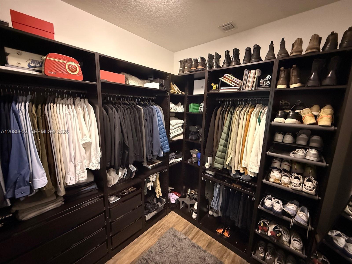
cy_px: 132
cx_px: 176
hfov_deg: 102.1
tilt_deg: -10.1
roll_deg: -1.8
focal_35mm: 14
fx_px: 142
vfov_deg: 85.7
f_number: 2.2
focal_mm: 2.22
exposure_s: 1/40
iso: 1600
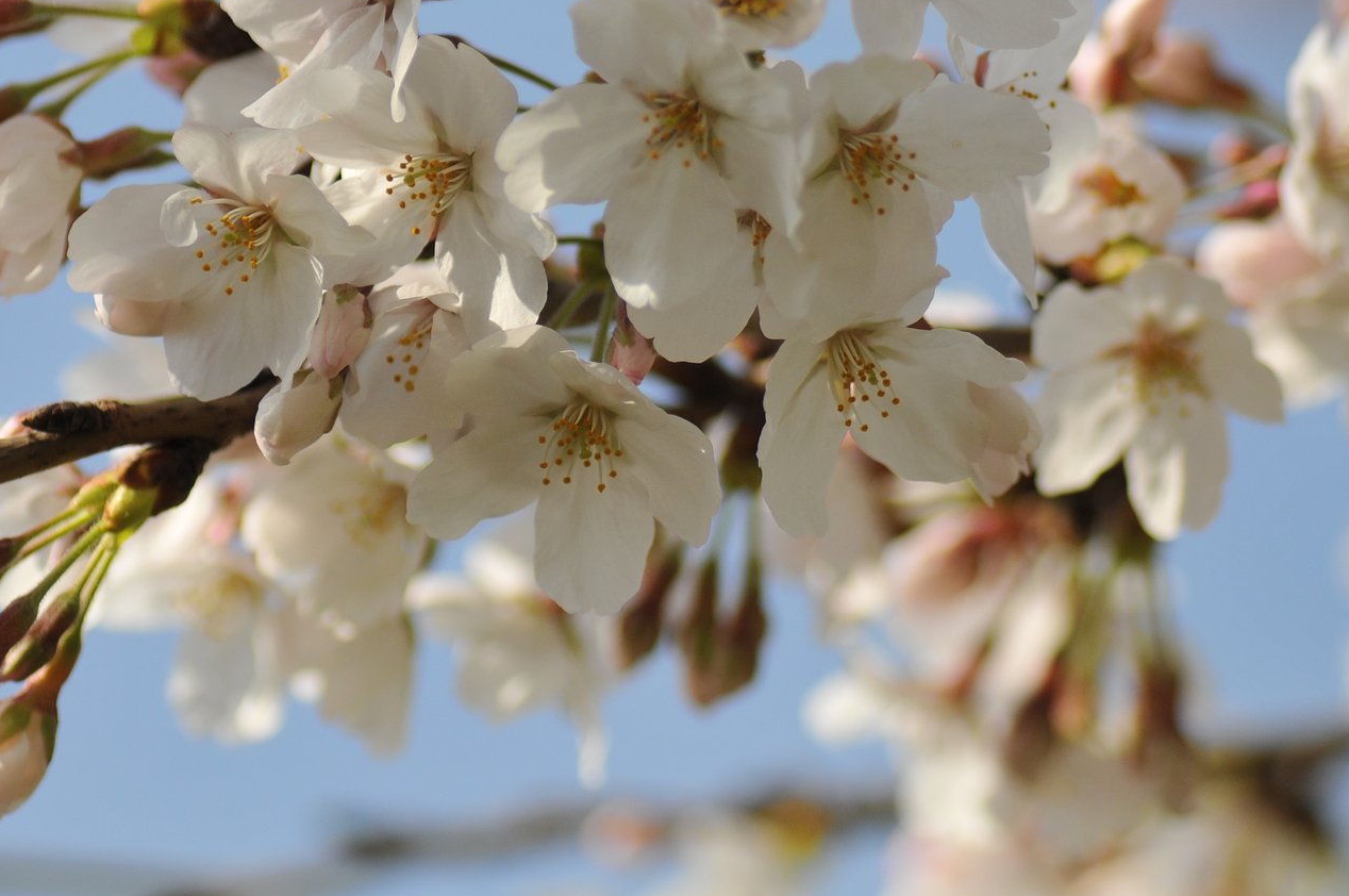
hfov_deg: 9.5
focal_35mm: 218
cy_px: 185
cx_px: 610
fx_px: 8158
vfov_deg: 6.3
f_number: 3.2
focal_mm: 90
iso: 200
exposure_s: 1/3200
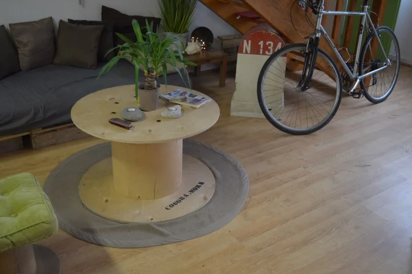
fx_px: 412
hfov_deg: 53.2
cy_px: 137
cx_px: 206
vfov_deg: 36.8
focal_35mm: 36
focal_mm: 24
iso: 400
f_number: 4
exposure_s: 1/30
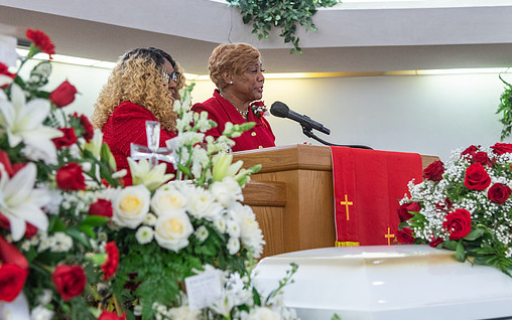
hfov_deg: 29.0
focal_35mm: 71
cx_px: 233
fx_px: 991
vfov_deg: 18.4
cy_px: 165
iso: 1600
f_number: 4
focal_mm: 55
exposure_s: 1/100
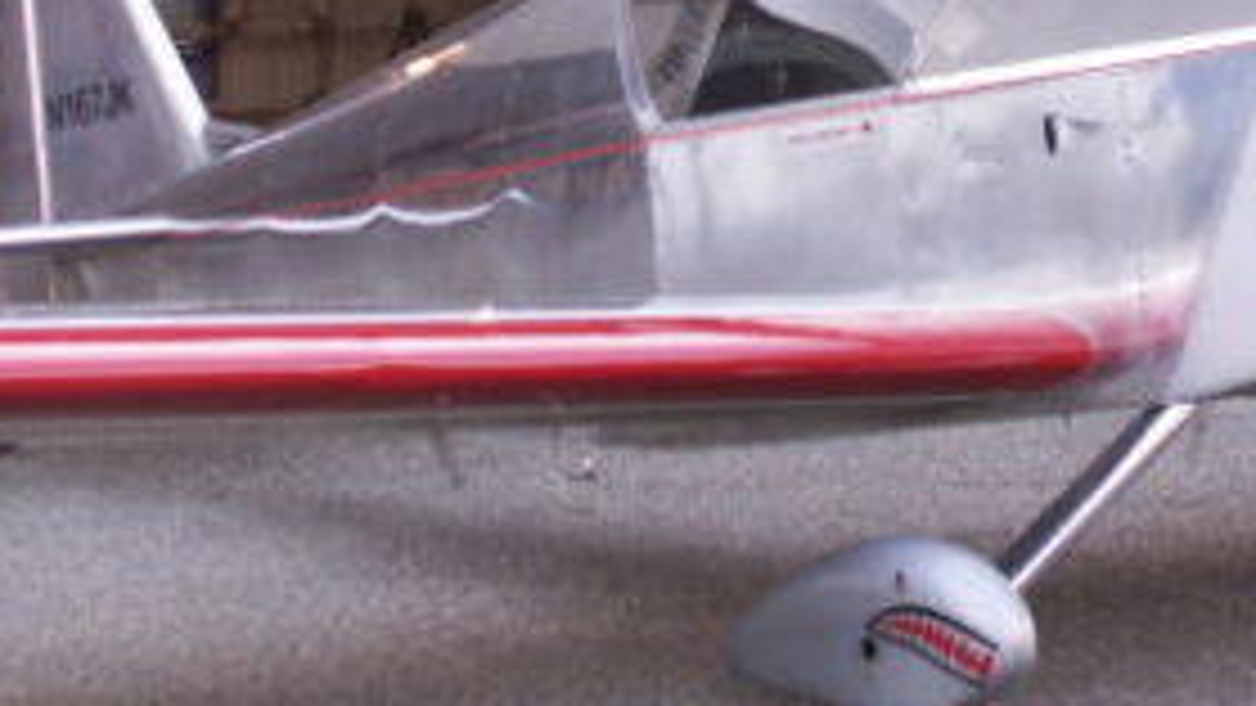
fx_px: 5396
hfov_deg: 13.3
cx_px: 824
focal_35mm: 162
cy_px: 58
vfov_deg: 7.5
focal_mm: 8.96
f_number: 3.2
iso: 50
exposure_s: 1/40
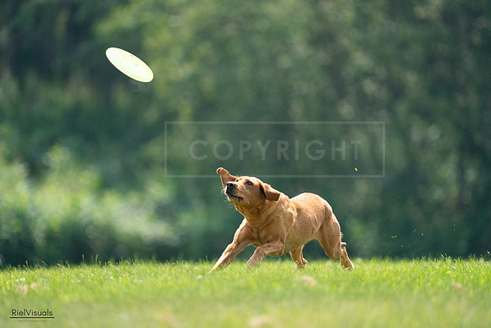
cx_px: 246
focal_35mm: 600
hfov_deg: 3.4
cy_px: 164
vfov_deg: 2.3
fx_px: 8185
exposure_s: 1/4000
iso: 2500
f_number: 6.3
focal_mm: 600
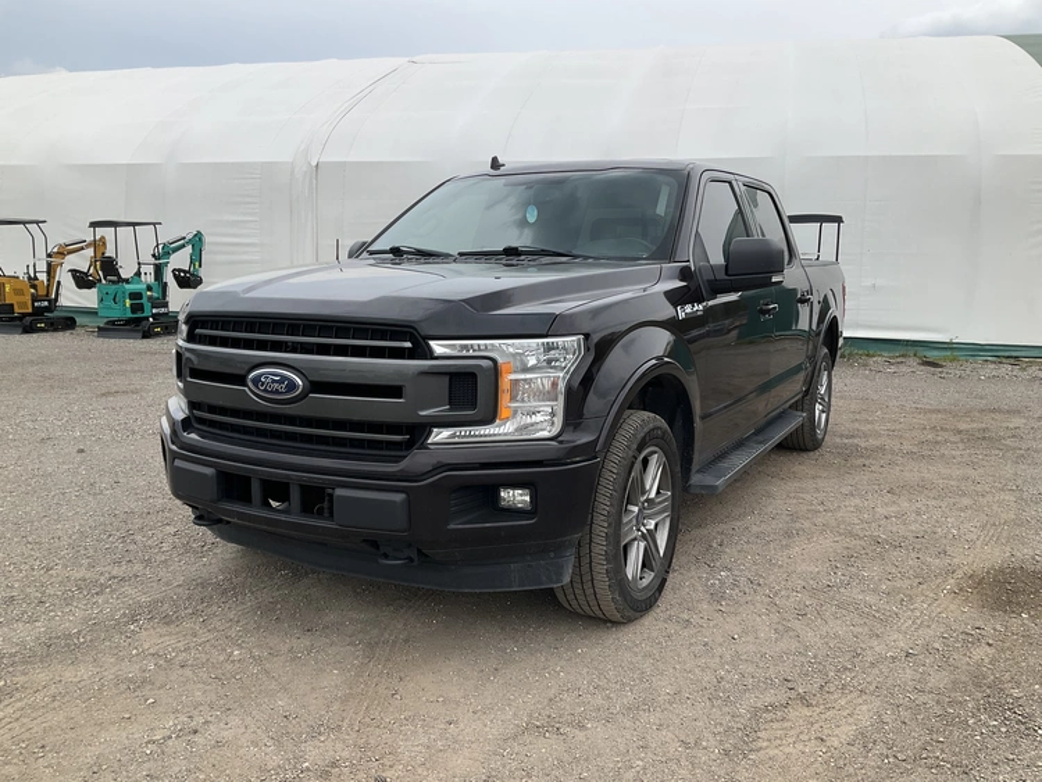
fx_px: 873
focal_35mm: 29
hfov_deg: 61.6
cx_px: 521
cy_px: 391
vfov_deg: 48.3
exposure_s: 1/1311
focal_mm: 3
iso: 25
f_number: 1.8
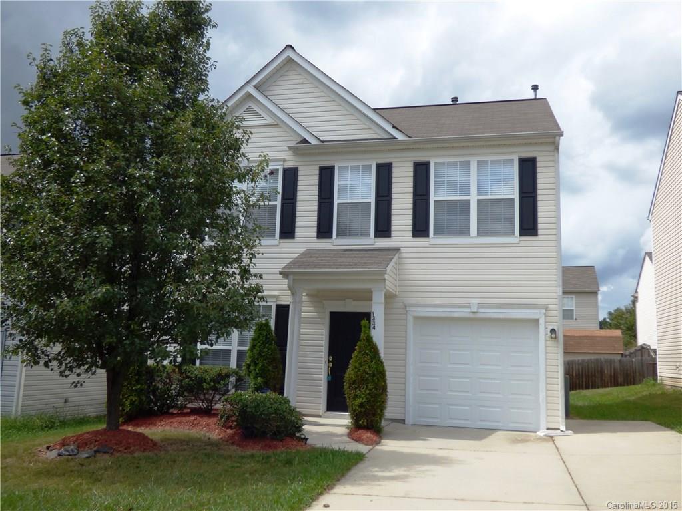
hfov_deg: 58.4
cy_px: 256
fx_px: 611
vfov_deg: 45.4
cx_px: 341
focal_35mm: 31
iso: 100
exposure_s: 1/1000
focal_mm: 5.53
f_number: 3.3
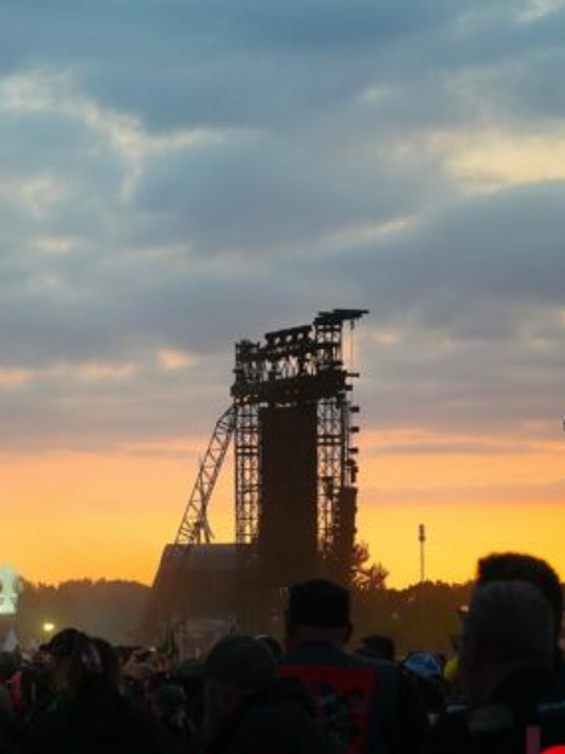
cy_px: 492
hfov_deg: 10.7
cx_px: -105
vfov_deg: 14.4
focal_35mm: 137
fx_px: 2981
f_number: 4.5
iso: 400
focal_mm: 47
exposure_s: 1/160
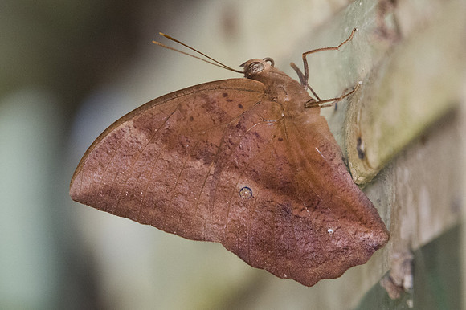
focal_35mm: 1023
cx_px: 264
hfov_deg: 2.0
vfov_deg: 1.3
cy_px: 182
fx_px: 13234
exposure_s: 1/400
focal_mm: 400
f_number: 6.3
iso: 1600
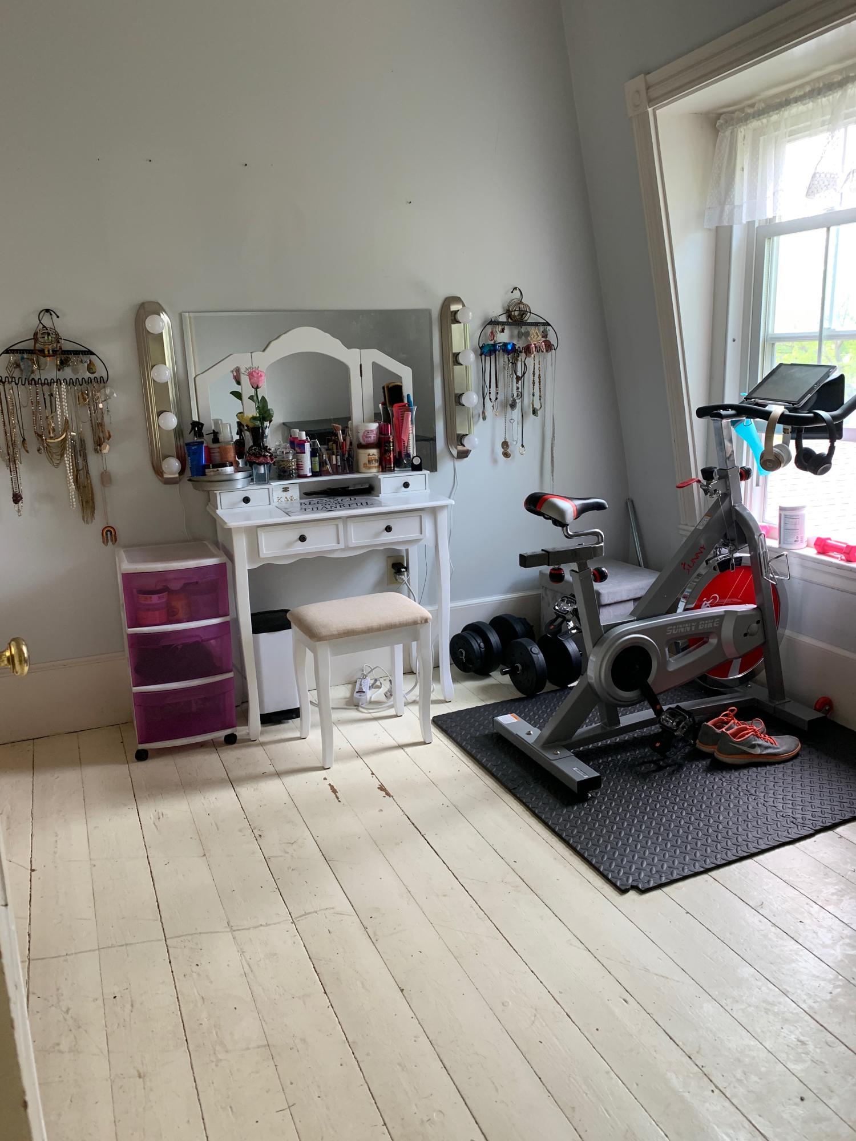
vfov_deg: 67.3
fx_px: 857
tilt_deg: -12.4
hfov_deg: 53.1
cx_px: 428
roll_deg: +1.8
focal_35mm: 26
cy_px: 570
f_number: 1.8
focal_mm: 4.25
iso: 100
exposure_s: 1/61
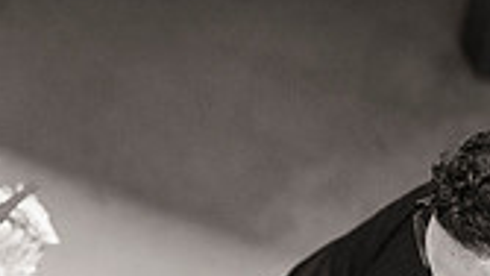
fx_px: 3301
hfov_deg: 8.4
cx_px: -41
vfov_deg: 4.7
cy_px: 460
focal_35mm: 254
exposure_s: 1/125
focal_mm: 70
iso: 1600
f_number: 2.8
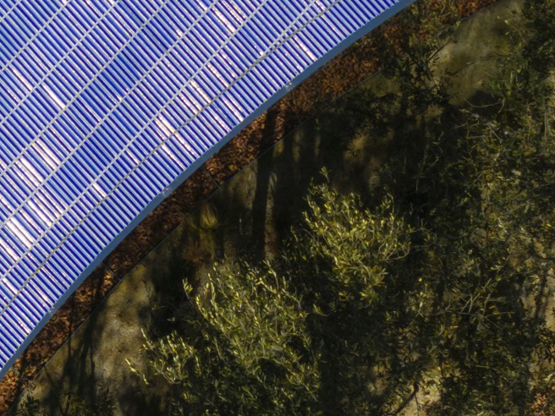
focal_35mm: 506
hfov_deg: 3.9
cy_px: 67
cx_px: -184
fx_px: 8113
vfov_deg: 2.9
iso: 100
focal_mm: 30.71
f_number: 3.4
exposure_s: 1/1600
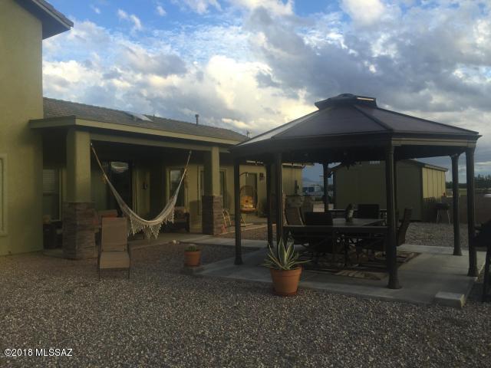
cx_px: 246
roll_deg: +0.1
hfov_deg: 61.7
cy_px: 184
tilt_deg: +1.2
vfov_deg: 48.2
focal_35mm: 29
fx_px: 411
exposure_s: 1/599
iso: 32
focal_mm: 4.15
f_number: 2.2
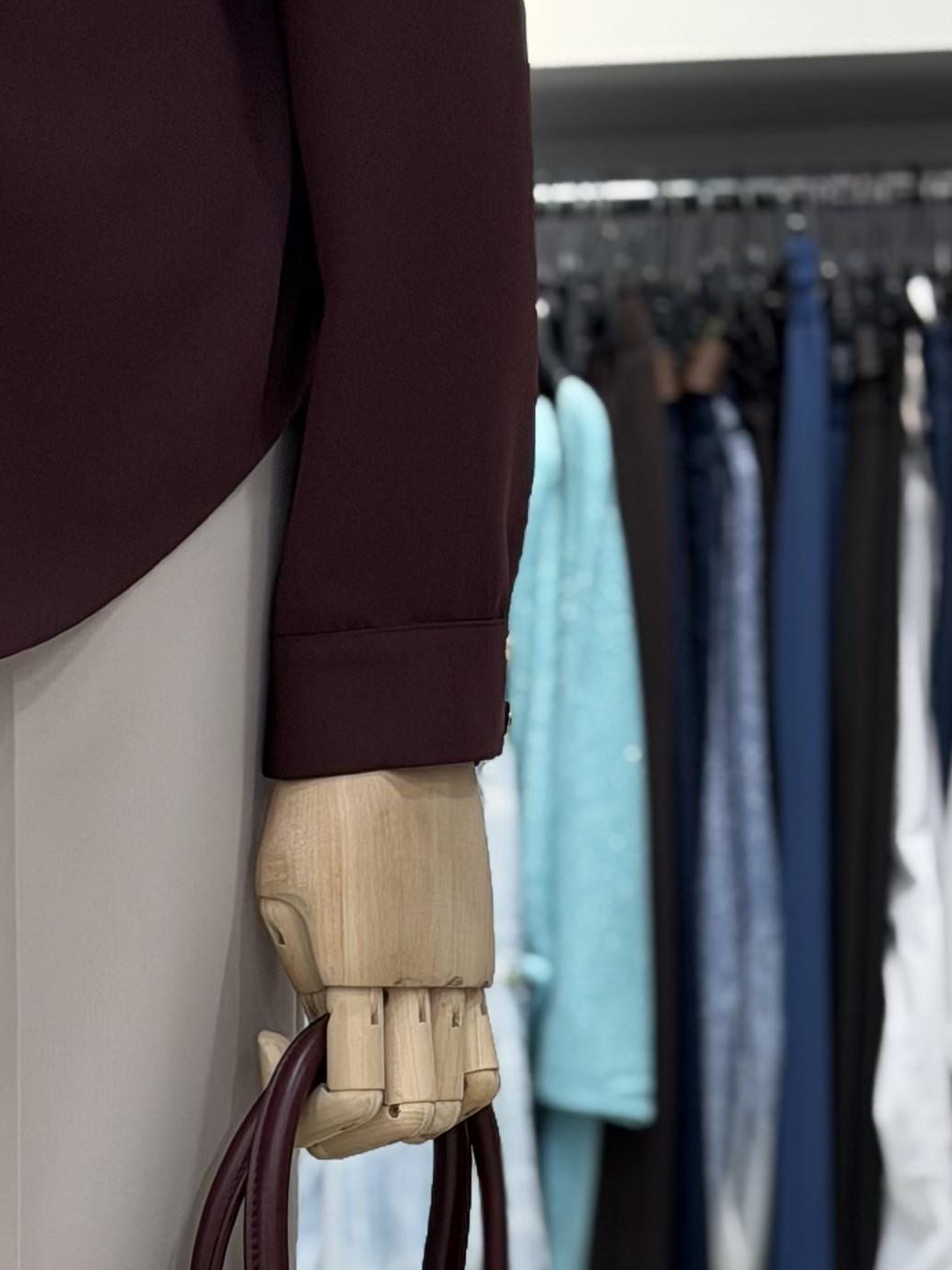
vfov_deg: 13.5
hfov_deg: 10.5
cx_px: -267
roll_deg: +2.4
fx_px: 5097
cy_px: 1807
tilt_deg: -12.4
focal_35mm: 139
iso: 80
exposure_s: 1/100
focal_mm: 6.76
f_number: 1.78
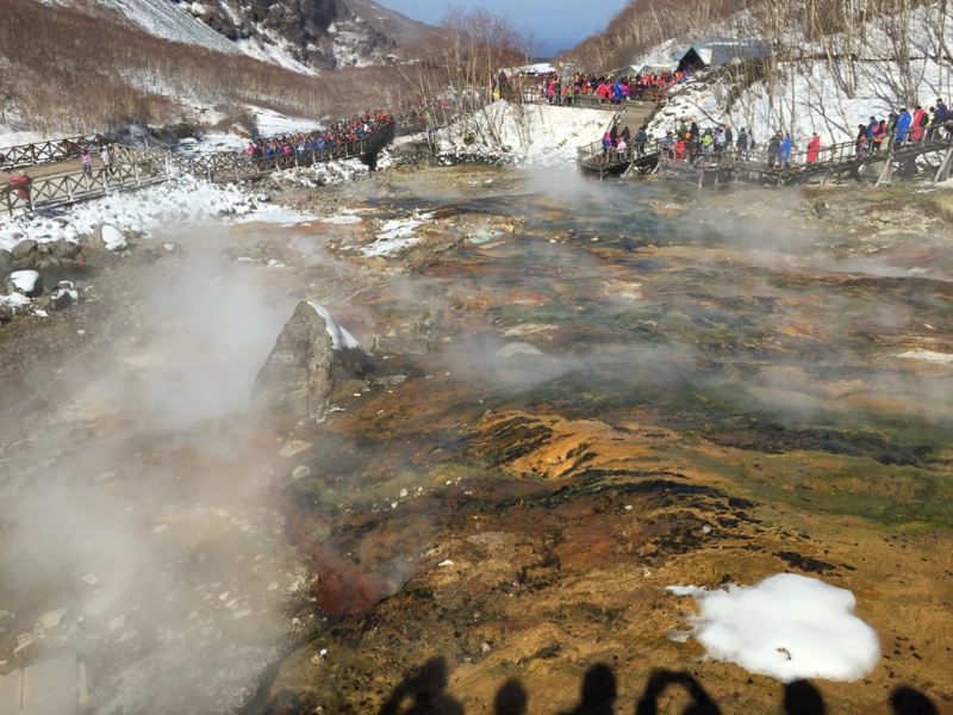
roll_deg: -0.9
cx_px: 476
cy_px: 358
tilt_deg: -24.8
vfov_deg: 48.2
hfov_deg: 61.7
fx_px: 798
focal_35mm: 29
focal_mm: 4.15
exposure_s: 1/3049
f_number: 2.2
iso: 32
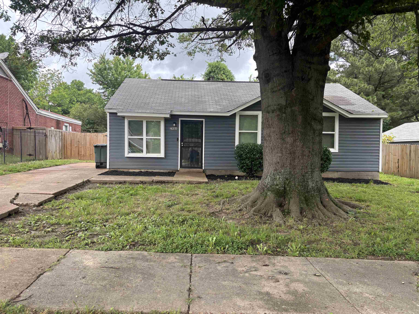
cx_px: 210
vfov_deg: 53.1
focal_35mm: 26
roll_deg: +0.0
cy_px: 157
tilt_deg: +0.5
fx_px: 315
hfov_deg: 67.3
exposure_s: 1/568
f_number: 1.6
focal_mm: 5.96
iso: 50
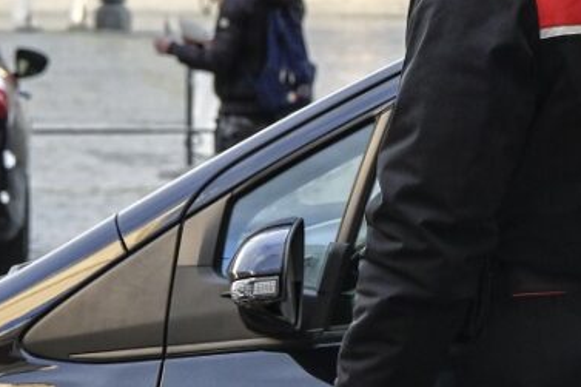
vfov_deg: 3.9
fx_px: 5646
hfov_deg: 5.9
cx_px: 476
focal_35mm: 350
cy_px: 93
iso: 1250
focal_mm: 110
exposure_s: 1/160
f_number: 10
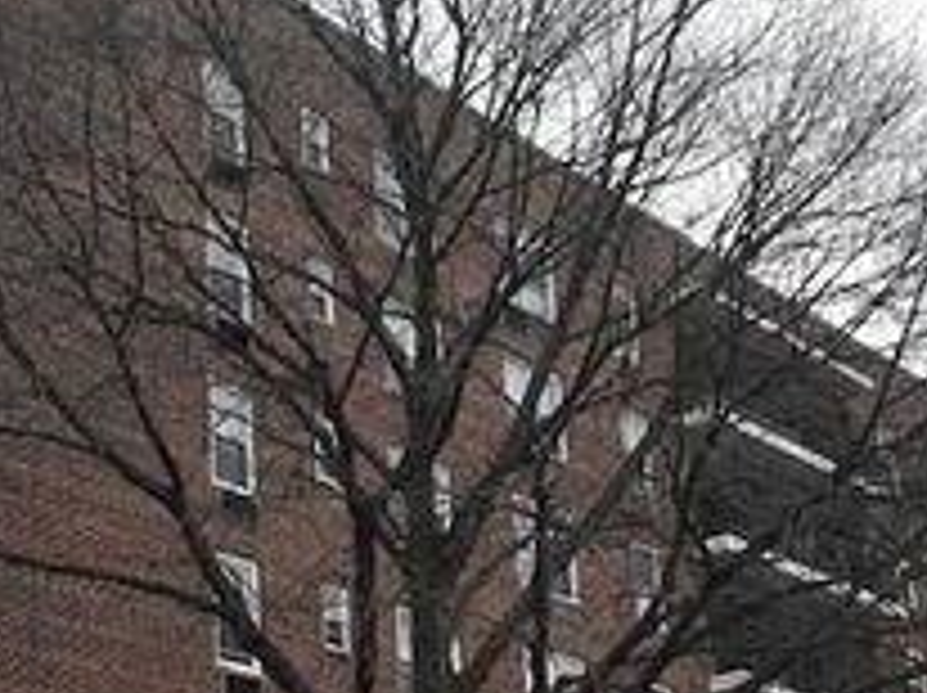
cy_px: 668
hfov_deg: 28.5
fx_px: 1819
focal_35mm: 68
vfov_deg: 21.0
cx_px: 360
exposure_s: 1/411
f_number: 1.8
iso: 20
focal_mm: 3.99
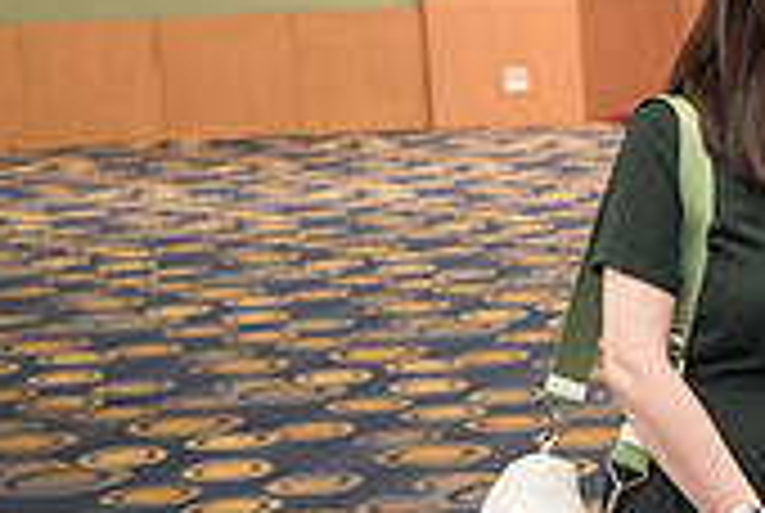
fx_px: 2789
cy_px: 452
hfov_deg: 14.8
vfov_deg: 10.5
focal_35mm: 131
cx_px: 1040
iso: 1600
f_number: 1.7
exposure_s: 1/125
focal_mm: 18
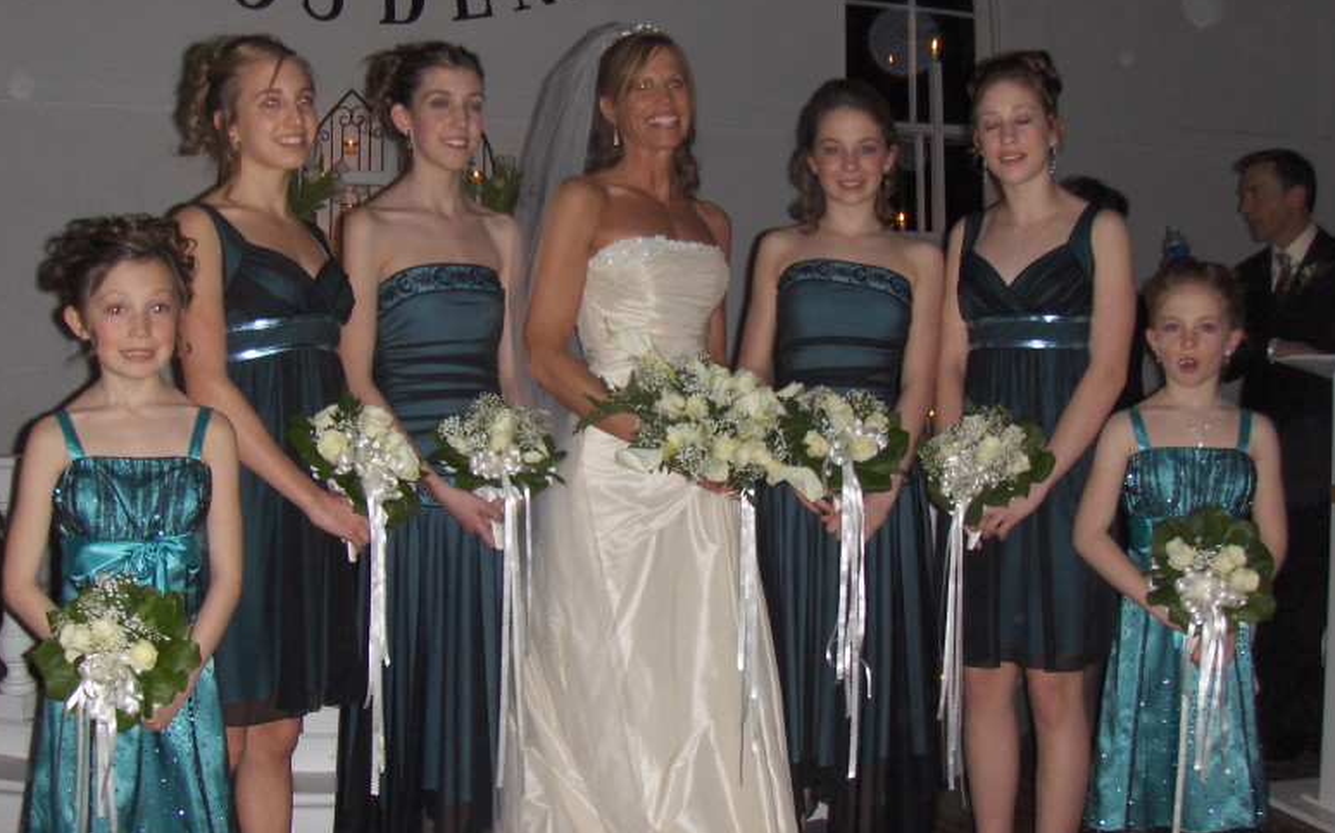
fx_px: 1637
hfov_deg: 44.4
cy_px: 373
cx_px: 669
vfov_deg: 28.5
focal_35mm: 45
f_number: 3.5
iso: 100
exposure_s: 1/60
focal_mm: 6.5
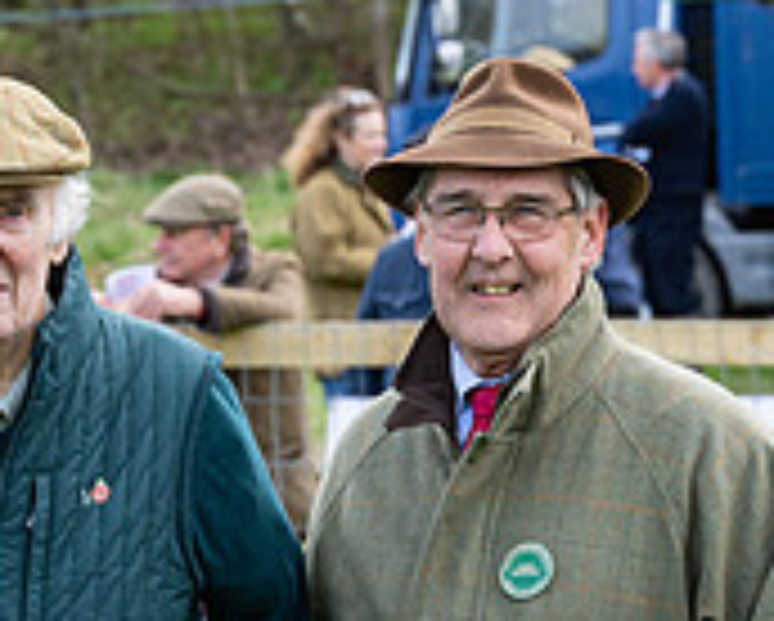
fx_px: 9242
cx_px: -227
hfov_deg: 4.8
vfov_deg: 3.8
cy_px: 1047
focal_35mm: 403
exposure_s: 1/320
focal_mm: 70
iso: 200
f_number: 5
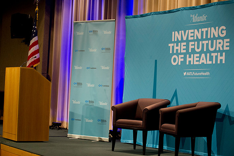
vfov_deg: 17.5
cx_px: 117
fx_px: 507
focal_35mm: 78
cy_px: 78
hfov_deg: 26.0
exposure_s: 1/100
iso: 2500
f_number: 5
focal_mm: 78
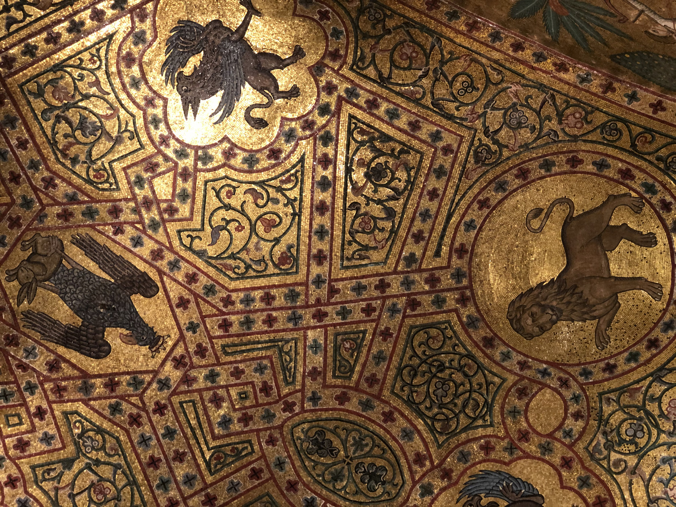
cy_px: 254
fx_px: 1015
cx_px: 338
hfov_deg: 36.8
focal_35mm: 52
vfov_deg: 28.0
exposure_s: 1/14
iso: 160
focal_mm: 6
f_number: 2.4
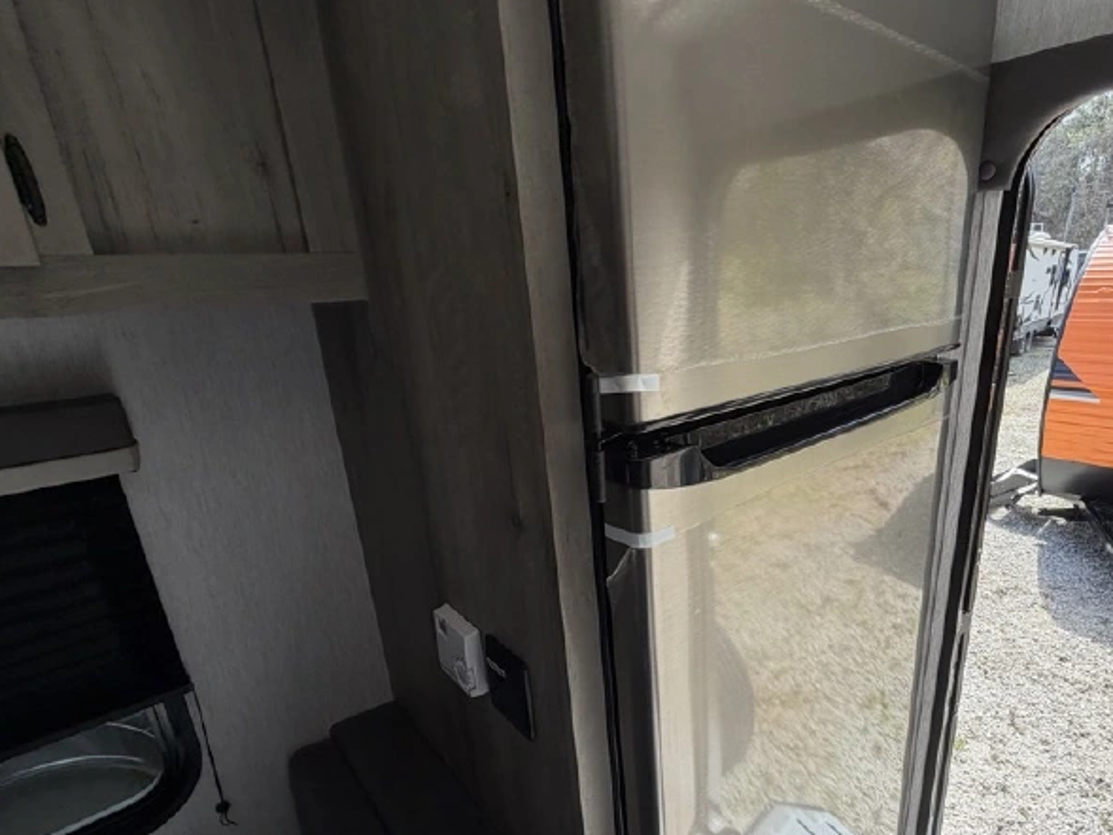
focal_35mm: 19
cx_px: 663
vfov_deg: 68.4
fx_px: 611
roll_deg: +1.4
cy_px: 470
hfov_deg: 83.7
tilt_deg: -16.8
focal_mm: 2.22
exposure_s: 1/359
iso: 50
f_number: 2.2
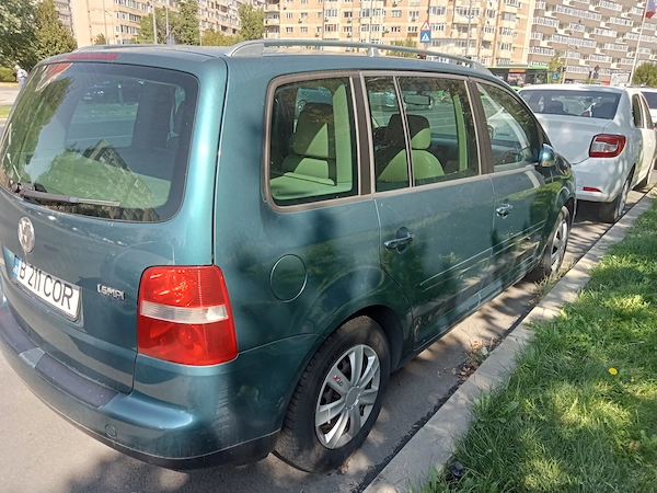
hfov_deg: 63.4
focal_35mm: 28
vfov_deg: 49.7
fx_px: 531
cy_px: 246
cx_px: 328
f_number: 2.2
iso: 100
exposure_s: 1/409
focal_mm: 3.46
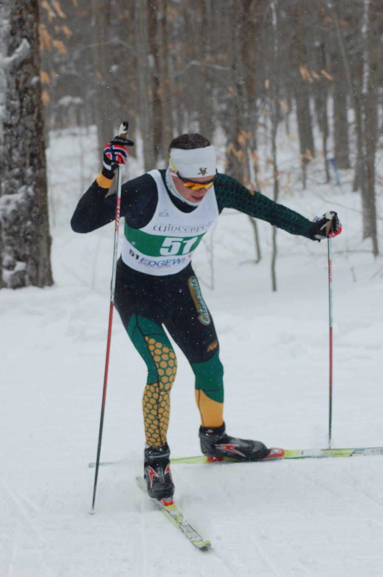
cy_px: 288
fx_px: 2038
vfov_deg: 16.1
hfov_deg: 10.7
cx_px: 192
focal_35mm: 128
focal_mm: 85
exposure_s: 1/500
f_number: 5.6
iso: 220
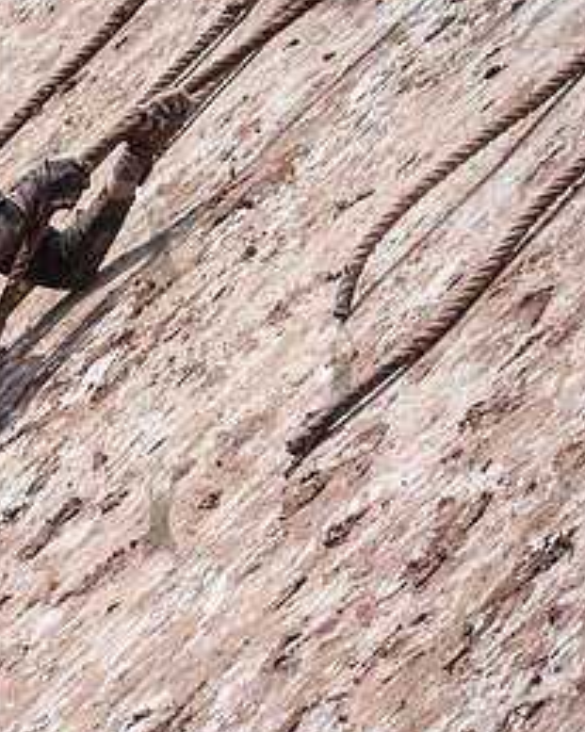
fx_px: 6735
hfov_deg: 4.9
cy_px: 305
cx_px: -183
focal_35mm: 311
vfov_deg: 6.2
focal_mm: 100
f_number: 5
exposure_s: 1/1250
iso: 250
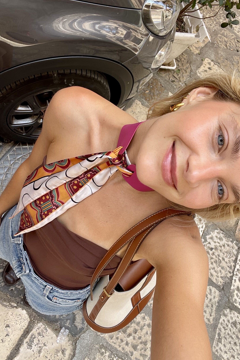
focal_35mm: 32
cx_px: 125
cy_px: 184
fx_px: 320
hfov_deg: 41.1
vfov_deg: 58.7
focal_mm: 2.71
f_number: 2.2
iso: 25
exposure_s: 1/121
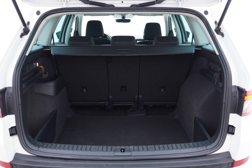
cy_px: 84
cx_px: 126
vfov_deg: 36.9
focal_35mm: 36
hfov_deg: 53.1
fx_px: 252
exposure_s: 1/40
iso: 250
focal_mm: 24
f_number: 2.8
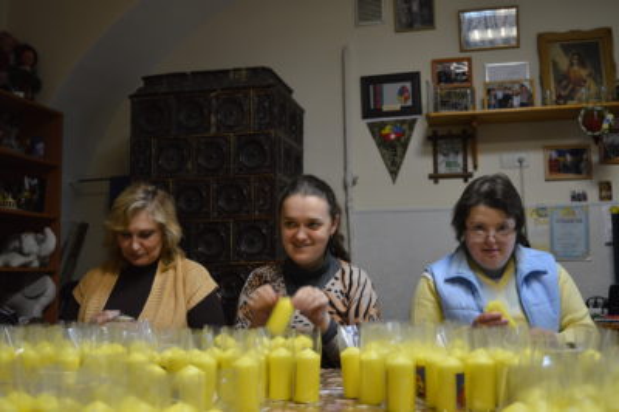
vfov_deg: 33.0
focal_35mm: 40
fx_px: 696
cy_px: 206
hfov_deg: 48.0
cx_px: 310
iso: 400
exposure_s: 1/40
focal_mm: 27
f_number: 4
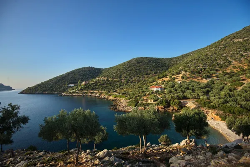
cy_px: 84
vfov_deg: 73.7
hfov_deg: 96.7
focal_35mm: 16
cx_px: 125
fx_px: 111
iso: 200
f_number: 6.3
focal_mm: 16
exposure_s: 1/200
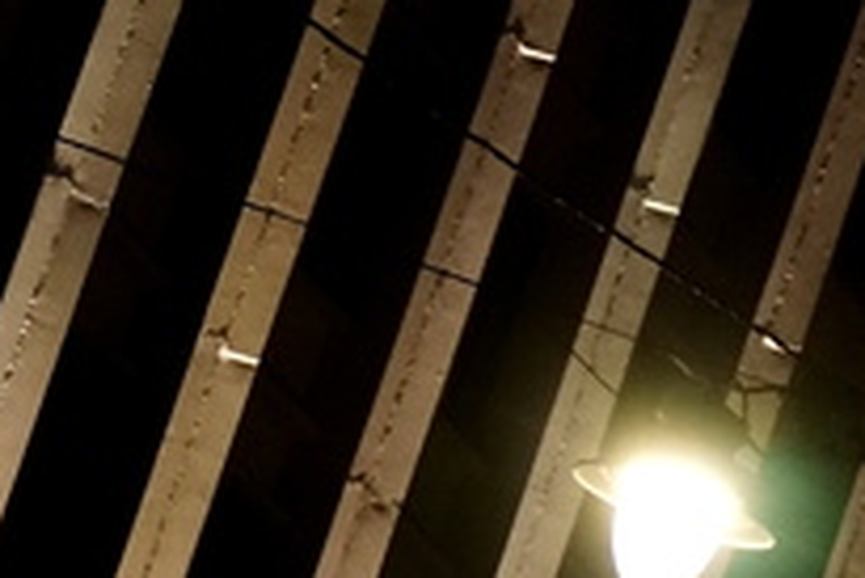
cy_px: -76
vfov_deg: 3.0
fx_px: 11084
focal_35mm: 461
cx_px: -574
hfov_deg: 4.4
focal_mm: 70
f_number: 4
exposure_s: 1/125
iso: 5000
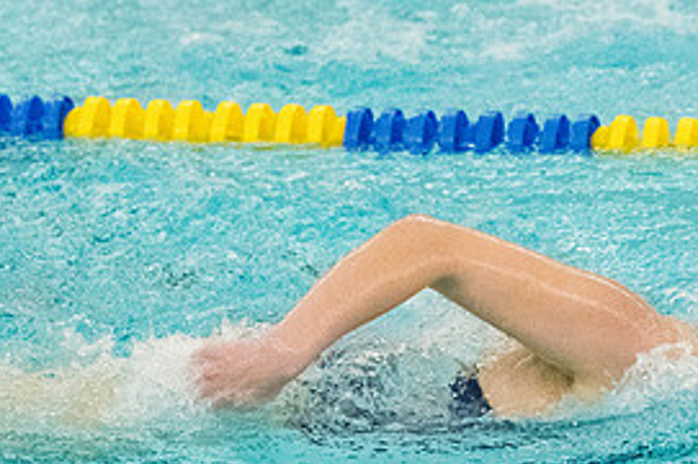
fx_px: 7223
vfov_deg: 3.7
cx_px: 737
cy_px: 351
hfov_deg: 5.5
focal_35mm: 373
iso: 8000
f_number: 4.5
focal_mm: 116
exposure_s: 1/1250
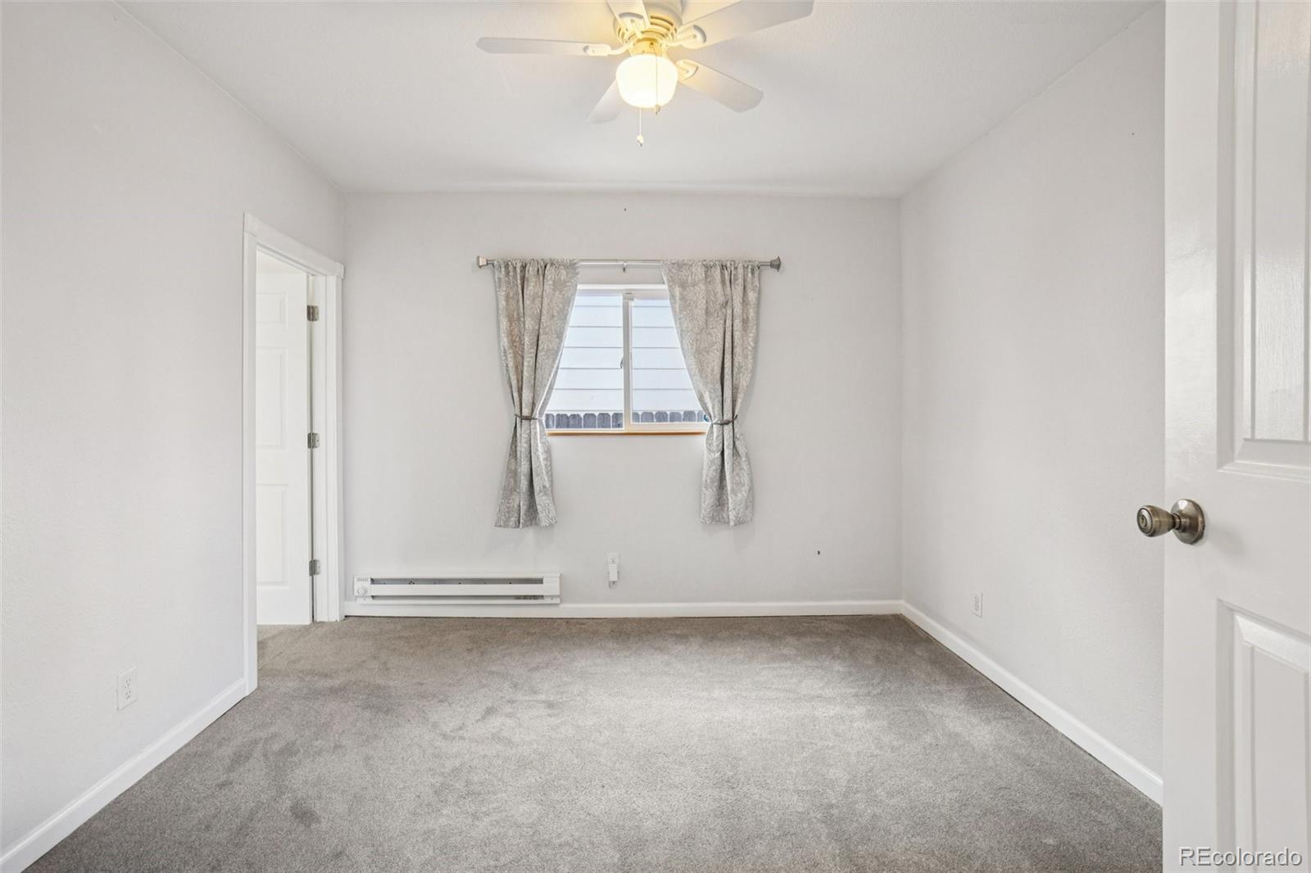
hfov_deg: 100.4
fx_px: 546
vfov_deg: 77.3
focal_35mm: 15
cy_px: 436
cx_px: 656
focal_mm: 10
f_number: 8
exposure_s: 1/15
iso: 400
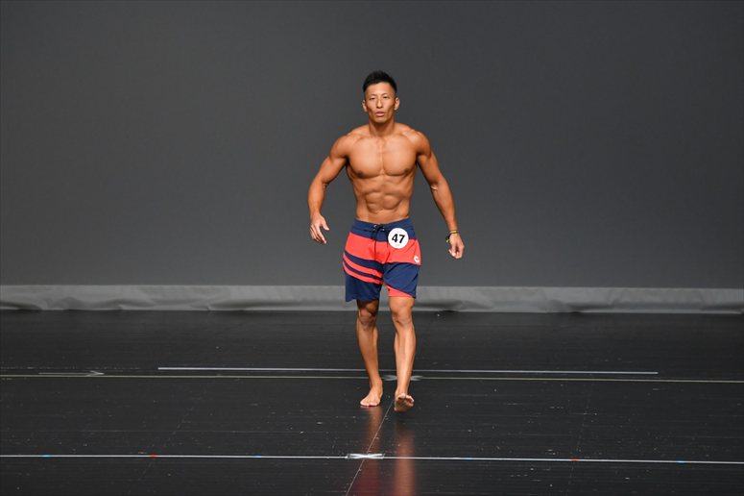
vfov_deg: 4.8
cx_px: 372
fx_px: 5887
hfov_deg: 7.2
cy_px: 248
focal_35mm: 285
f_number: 5.6
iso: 2500
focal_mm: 190
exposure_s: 1/400
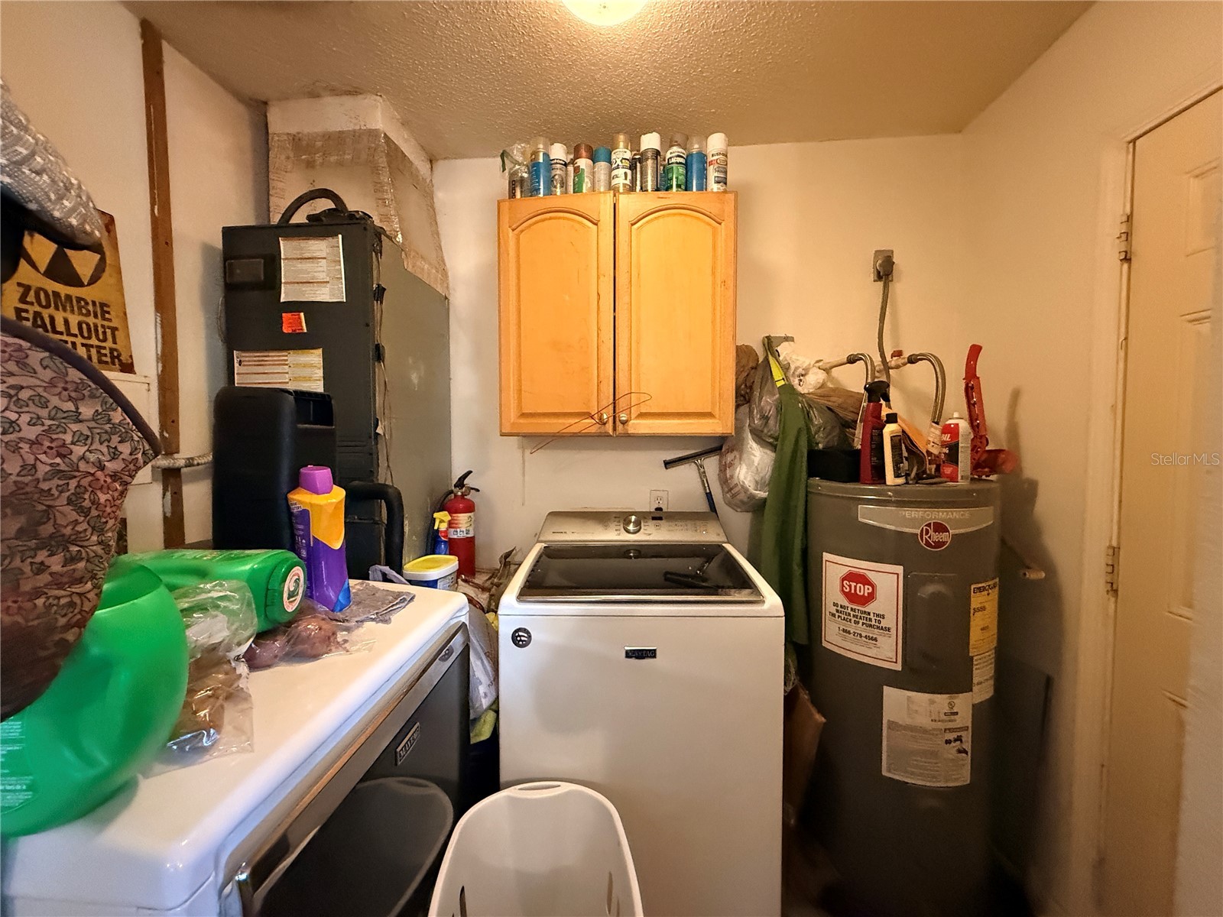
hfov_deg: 102.1
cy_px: 458
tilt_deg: -2.1
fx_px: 495
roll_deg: +0.5
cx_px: 612
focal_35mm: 14
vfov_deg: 85.7
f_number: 2.2
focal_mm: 2.22
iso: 1000
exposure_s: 1/60
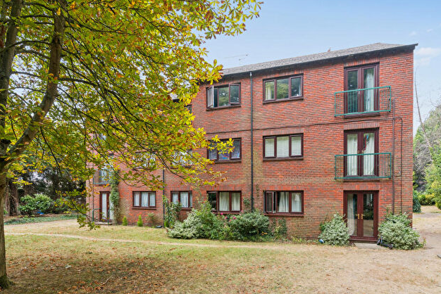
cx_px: 216
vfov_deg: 64.5
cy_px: 159
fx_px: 233
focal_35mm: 19
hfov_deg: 86.9
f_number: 6.3
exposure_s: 1/125
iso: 640
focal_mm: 17
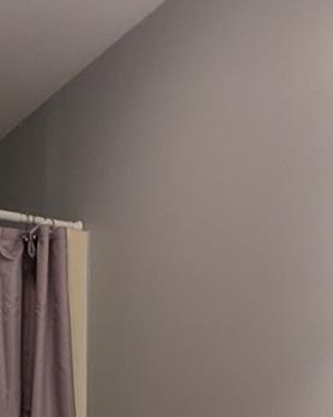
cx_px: 40
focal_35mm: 69
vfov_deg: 22.5
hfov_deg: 21.7
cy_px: 627
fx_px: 851
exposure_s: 1/40
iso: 87
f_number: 2.2
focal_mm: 2.35
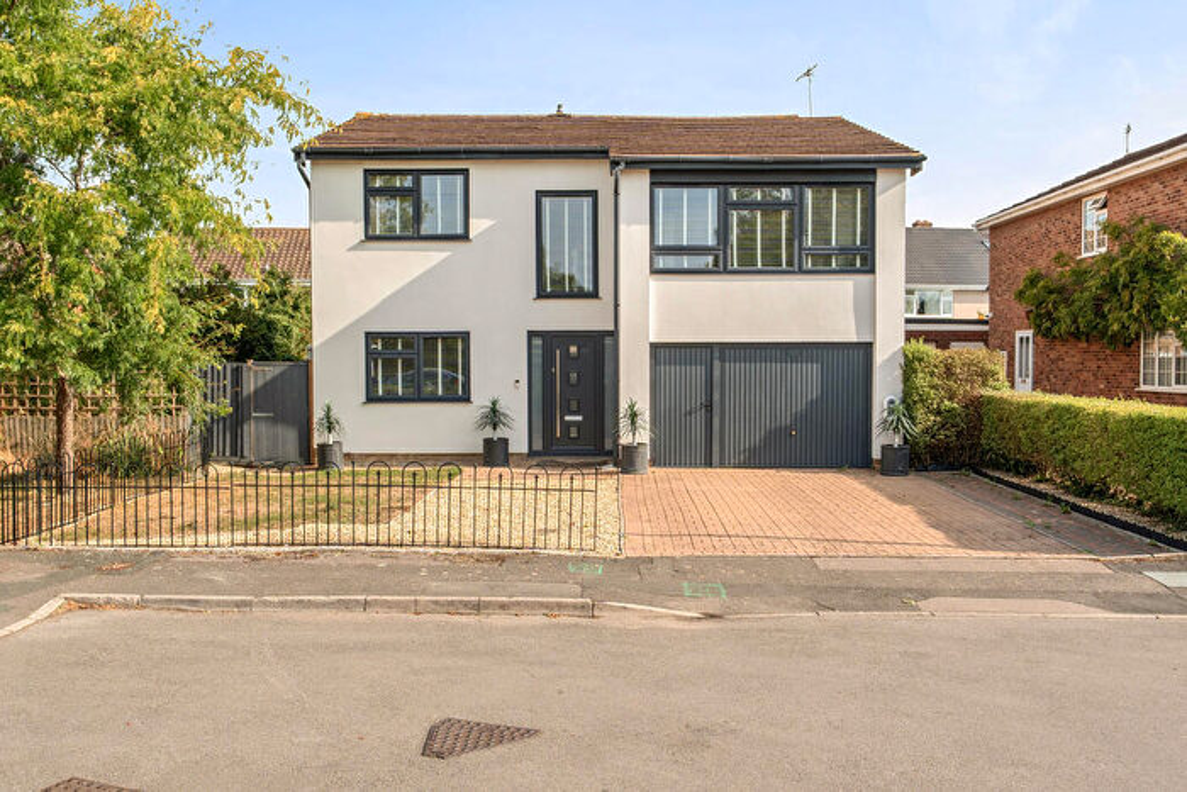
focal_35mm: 33
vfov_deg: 40.0
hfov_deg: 57.2
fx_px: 1088
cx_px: 594
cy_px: 396
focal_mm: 22
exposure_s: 1/500
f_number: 8
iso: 400
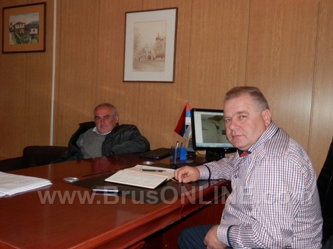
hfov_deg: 55.4
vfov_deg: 42.9
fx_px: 317
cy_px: 124
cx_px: 166
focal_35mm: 33
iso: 100
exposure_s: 1/30
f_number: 3.4
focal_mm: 6
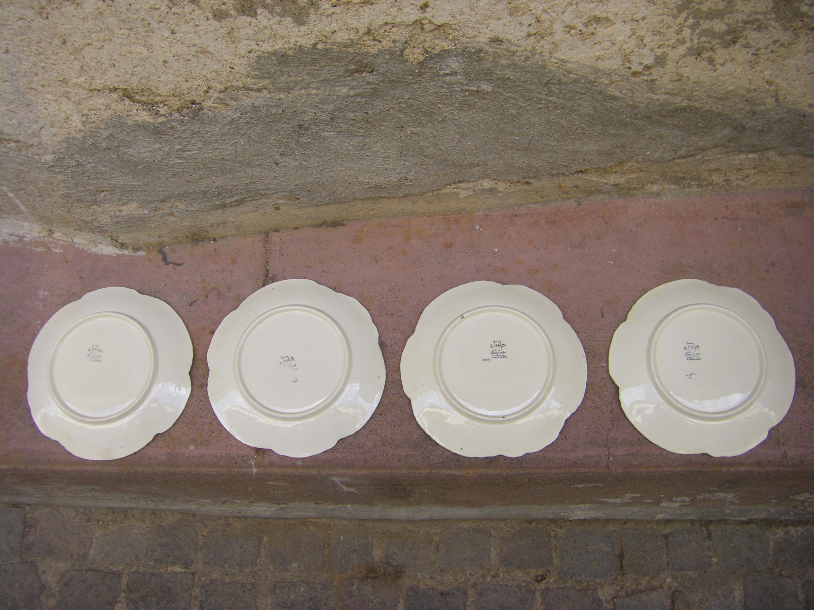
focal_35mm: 38
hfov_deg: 49.0
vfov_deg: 37.7
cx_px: 407
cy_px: 305
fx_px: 894
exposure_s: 1/100
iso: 64
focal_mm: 6.3
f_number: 3.5
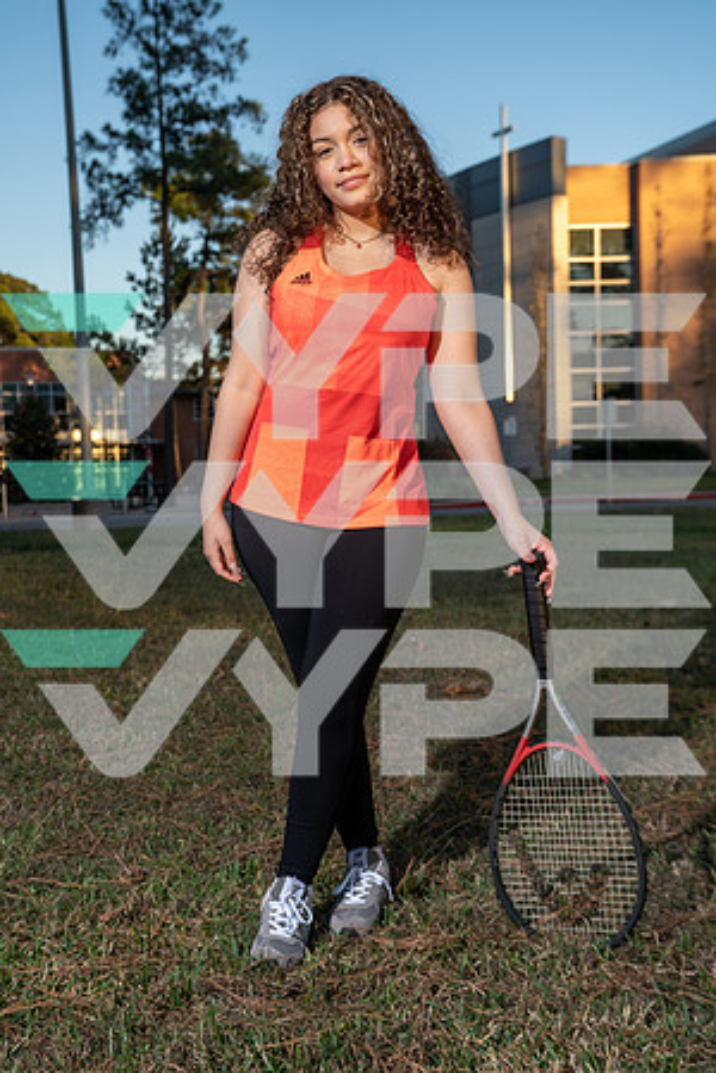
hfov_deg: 32.6
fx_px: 1223
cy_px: 536
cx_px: 358
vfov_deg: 47.4
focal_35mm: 41
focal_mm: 41
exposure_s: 1/250
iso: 125
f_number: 4.5
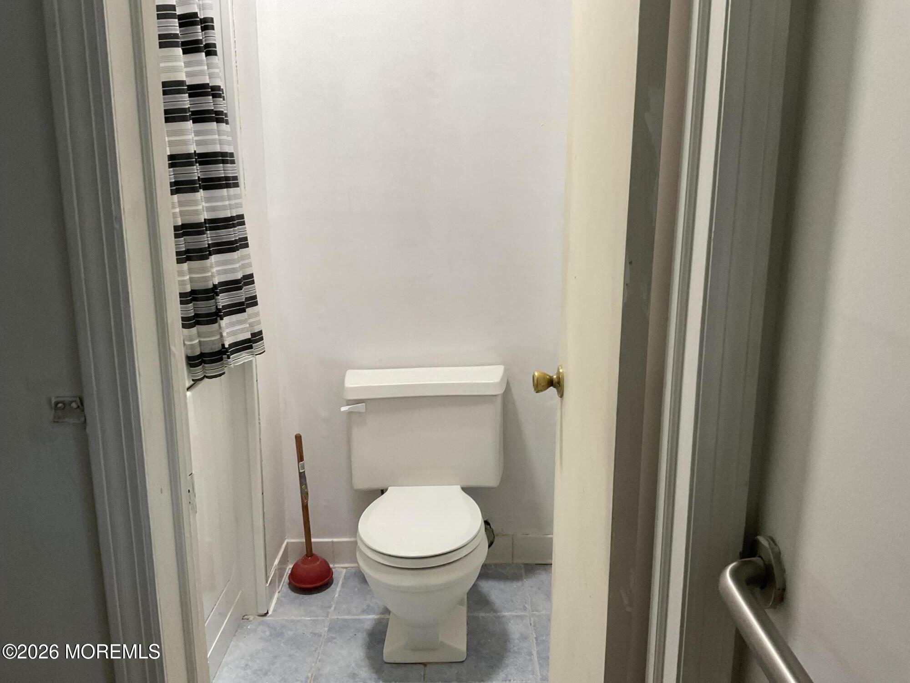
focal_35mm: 29
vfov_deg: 48.2
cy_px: 342
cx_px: 455
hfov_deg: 61.7
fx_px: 762
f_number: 1.8
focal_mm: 3
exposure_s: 1/60
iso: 64
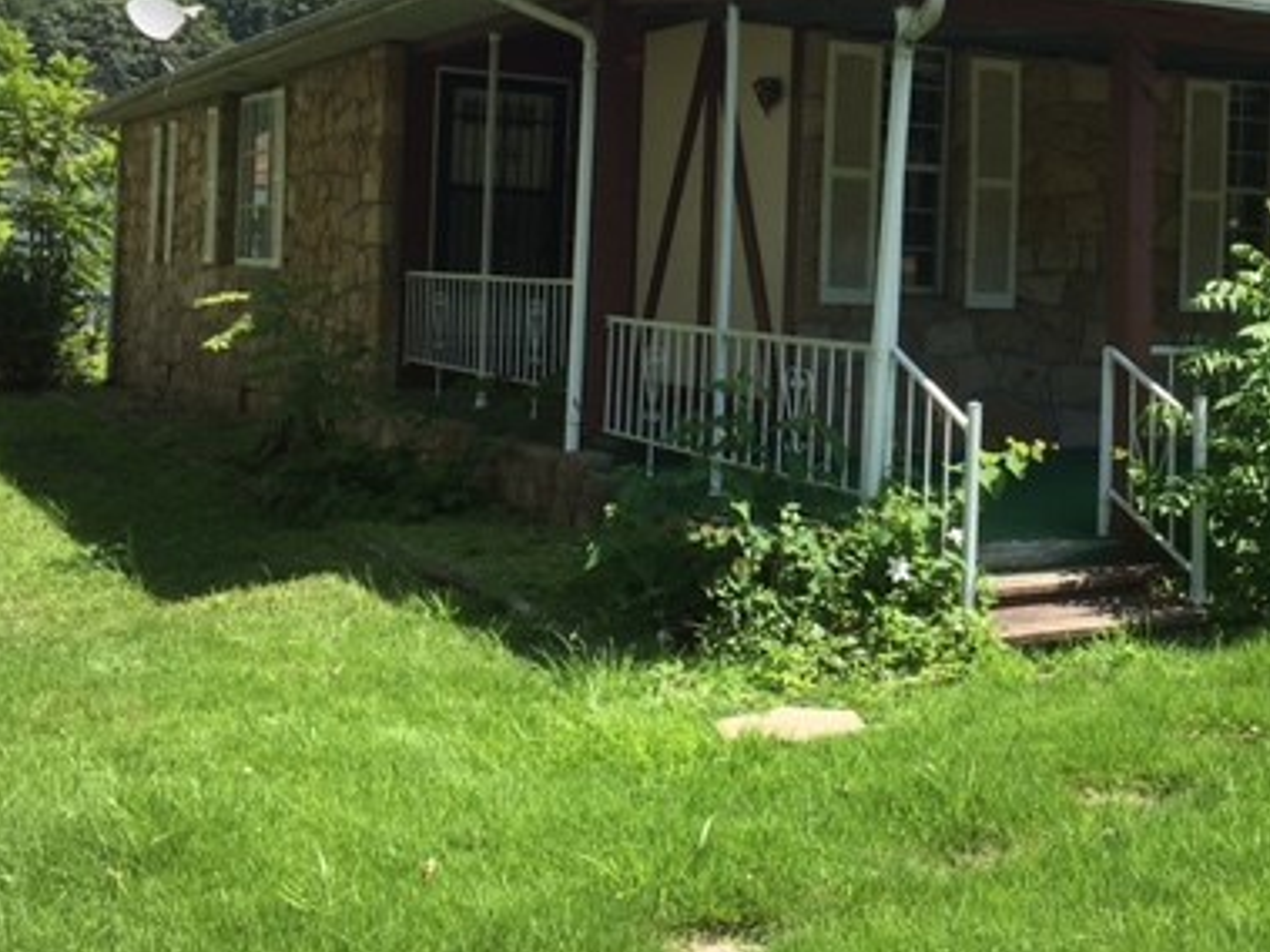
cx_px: 932
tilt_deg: -0.7
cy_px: 258
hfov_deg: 38.1
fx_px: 1797
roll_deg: -2.4
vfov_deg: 29.3
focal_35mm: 49
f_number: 2.2
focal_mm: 4.15
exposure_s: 1/950
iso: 25
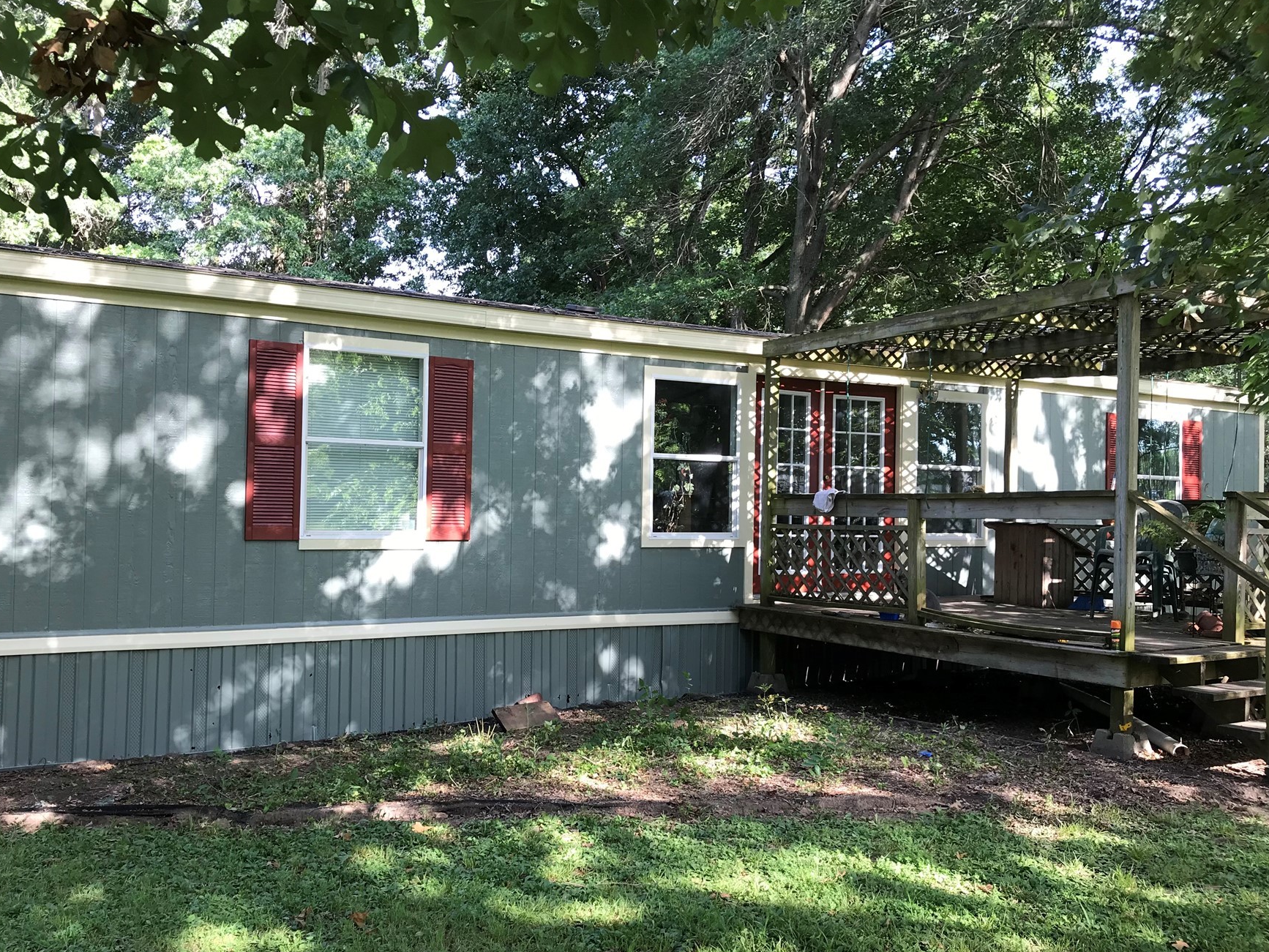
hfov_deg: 58.2
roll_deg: -1.0
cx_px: 576
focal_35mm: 31
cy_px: 506
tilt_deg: +1.4
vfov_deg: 45.4
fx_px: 1137
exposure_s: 1/106
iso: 20
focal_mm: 3.99
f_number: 1.8
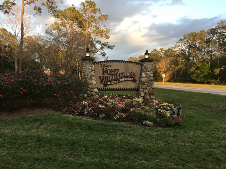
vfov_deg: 48.2
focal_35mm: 29
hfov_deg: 61.7
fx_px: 189
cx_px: 113
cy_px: 84
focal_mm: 4.15
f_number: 2.2
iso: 25
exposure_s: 1/120
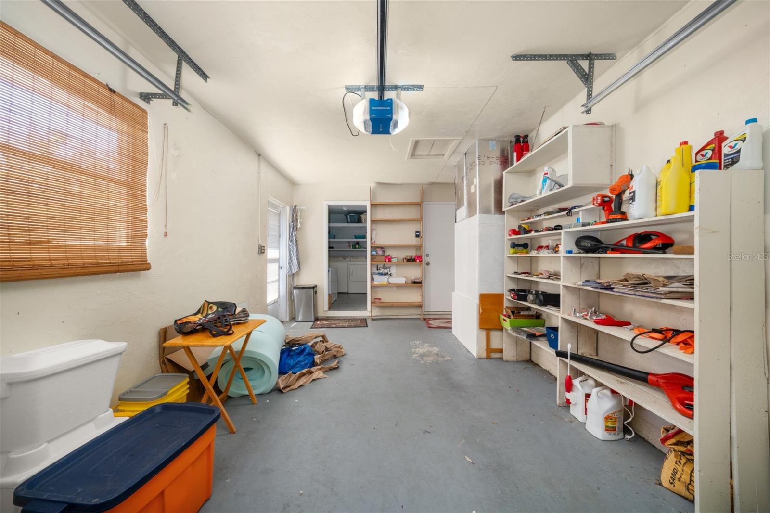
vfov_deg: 90.0
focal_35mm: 12
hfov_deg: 112.6
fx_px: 257
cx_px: 385
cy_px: 256
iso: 400
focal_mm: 12
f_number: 11
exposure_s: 1/2
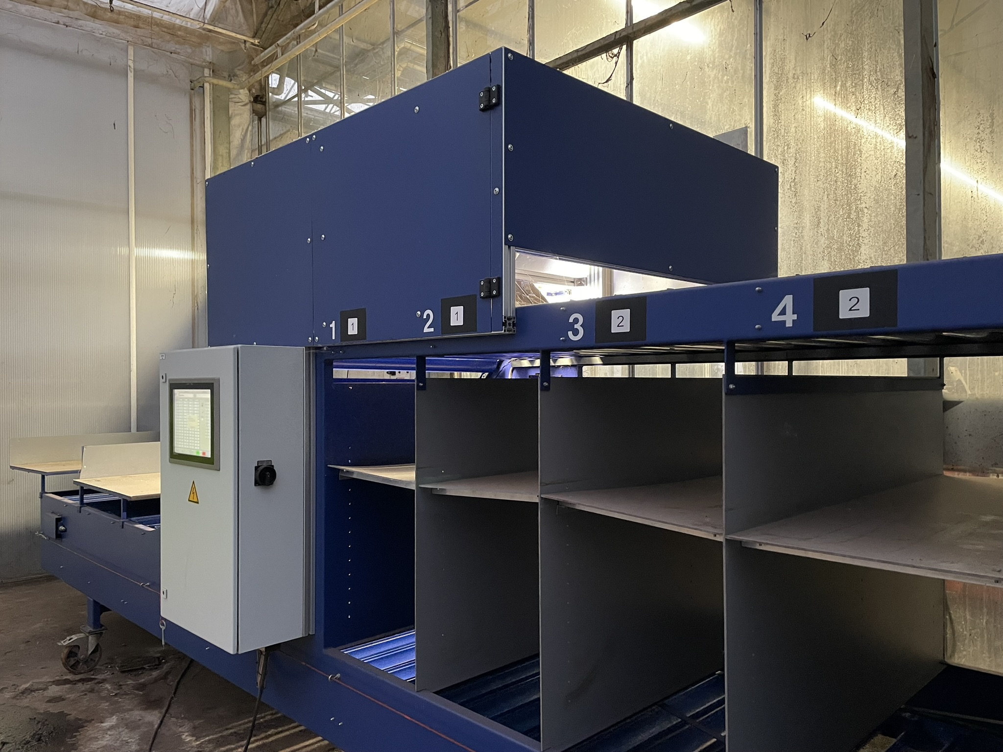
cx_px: 502
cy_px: 376
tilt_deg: +0.0
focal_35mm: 26
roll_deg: +0.3
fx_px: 753
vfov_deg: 53.1
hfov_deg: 67.3
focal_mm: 4.2
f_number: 1.6
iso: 640
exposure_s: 1/25
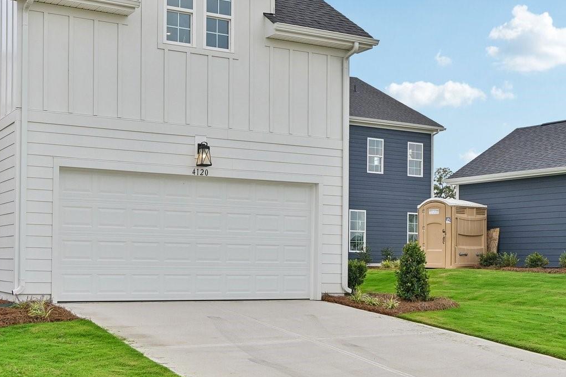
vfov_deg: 28.0
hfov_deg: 40.4
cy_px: 138
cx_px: 169
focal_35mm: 48
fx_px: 755
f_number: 8
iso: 100
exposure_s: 1/250
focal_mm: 24
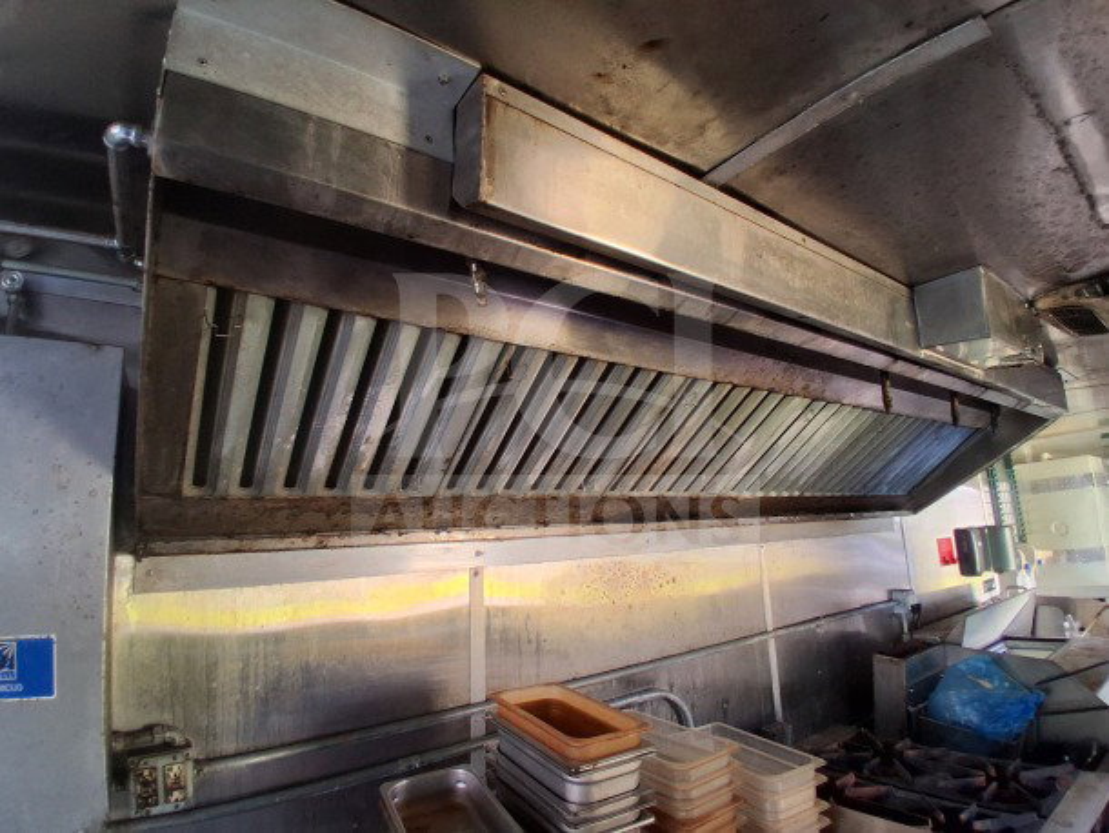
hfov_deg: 91.0
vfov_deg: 74.8
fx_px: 545
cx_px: 554
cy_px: 416
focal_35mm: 17
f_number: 2.2
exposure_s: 1/40
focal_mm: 1.4
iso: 160
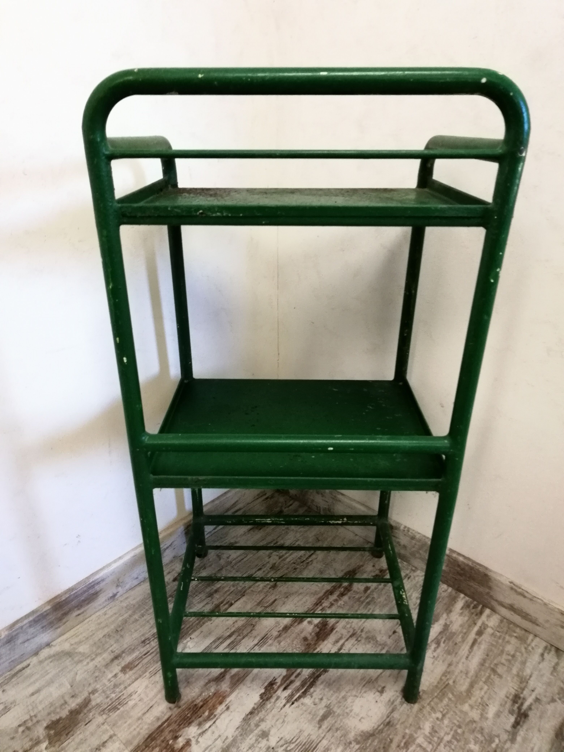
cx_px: 282
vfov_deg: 71.6
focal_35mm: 24
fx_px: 521
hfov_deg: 56.8
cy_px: 376
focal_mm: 2.38
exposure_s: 1/33.3
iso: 100
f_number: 2.2
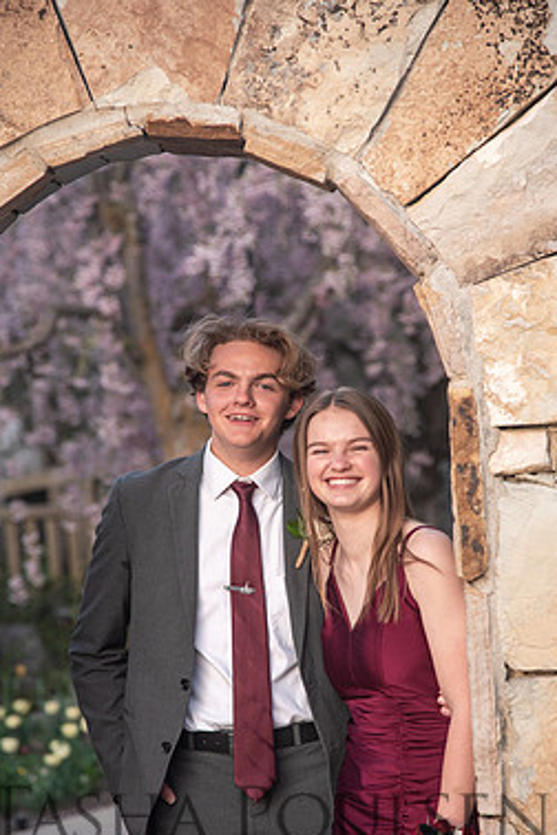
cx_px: 263
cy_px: 475
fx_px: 3319
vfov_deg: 14.3
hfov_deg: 9.6
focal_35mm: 143
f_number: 4.5
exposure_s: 1/125
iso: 500
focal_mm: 120
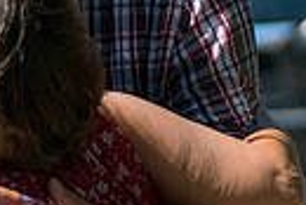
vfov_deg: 1.9
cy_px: 110
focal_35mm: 712
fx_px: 6059
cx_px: -80
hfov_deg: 2.9
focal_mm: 160
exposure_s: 1/6400
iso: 1000
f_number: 5.6
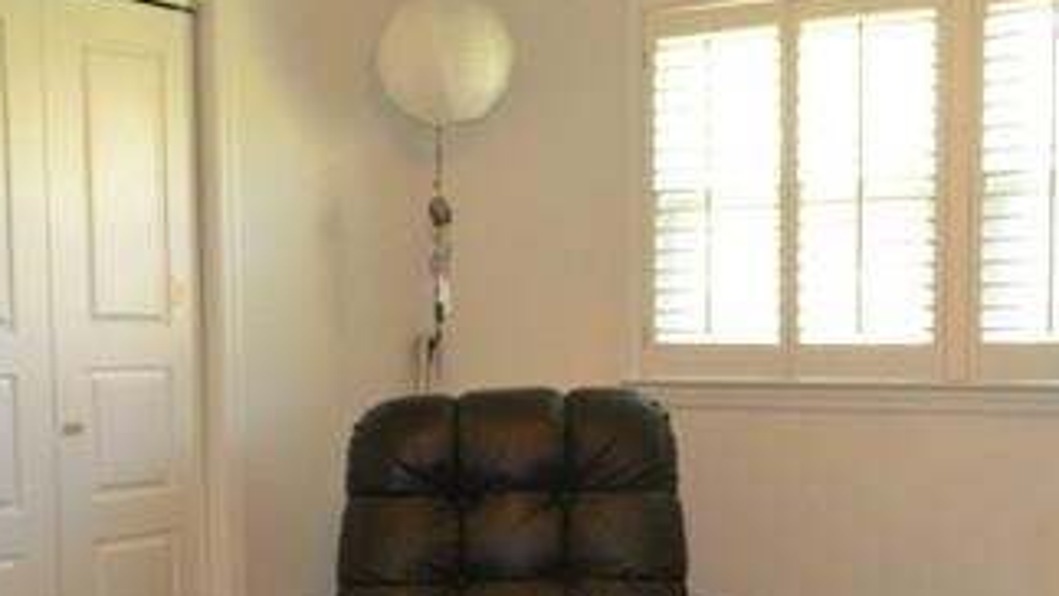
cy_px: 476
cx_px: 590
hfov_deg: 37.2
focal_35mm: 56
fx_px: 1573
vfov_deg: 21.2
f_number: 3.5
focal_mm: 18
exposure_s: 1/60
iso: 1100
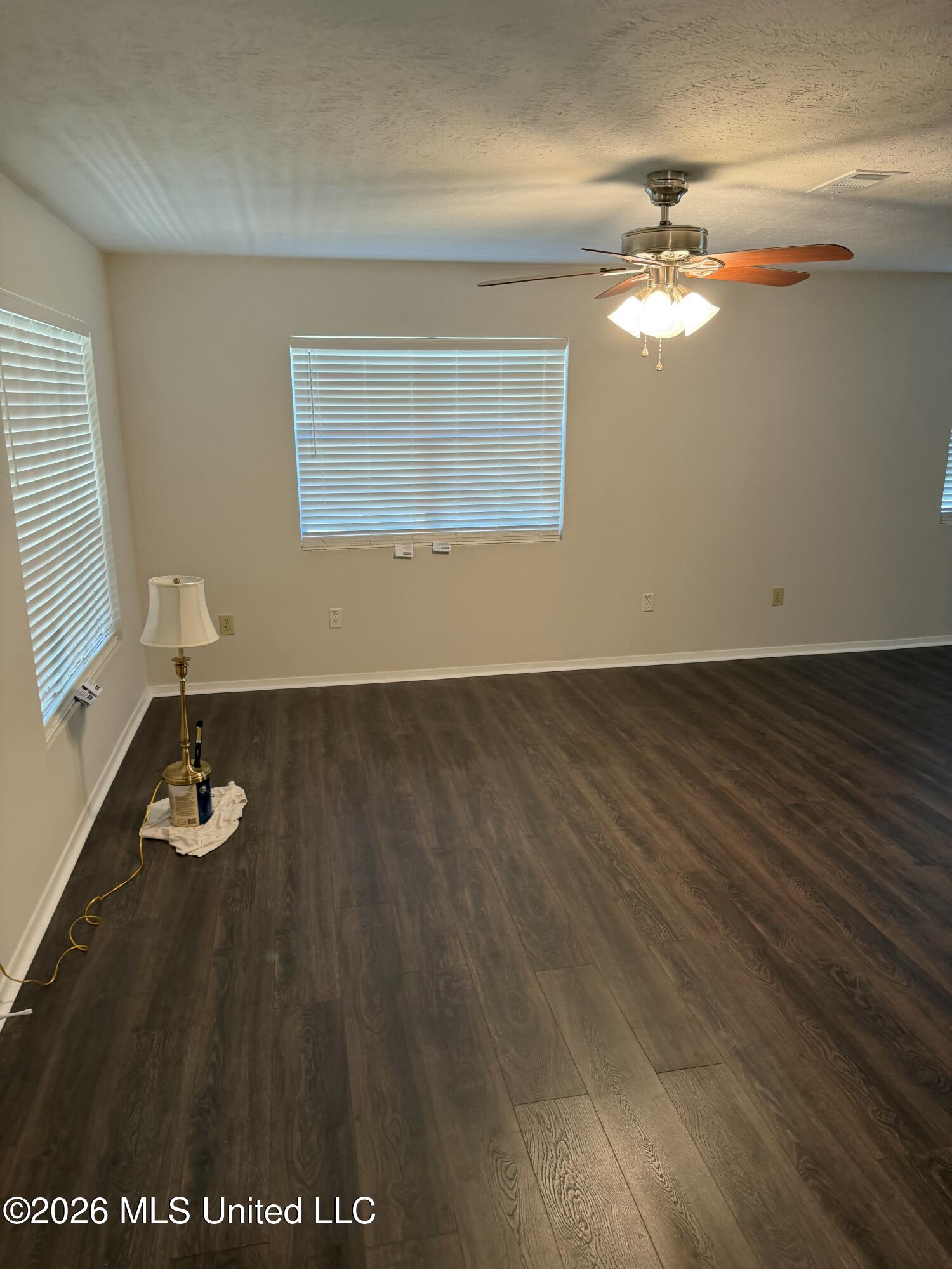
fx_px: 880
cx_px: 476
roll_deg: +1.0
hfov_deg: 56.8
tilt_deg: -11.9
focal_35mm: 24
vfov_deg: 71.6
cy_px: 634
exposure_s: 1/60
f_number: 1.78
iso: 160
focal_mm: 6.76
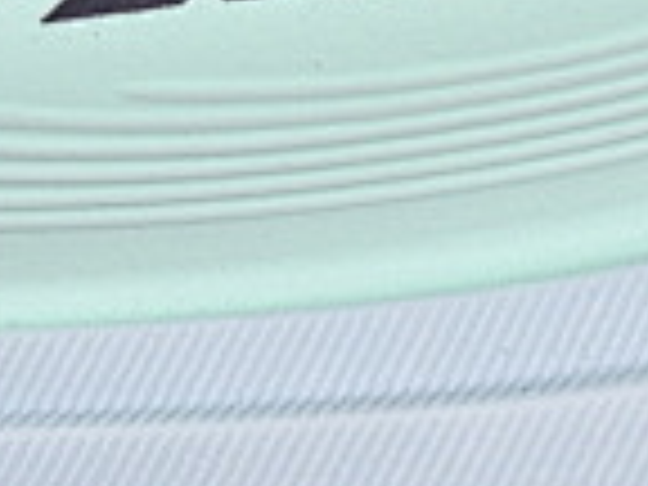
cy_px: -958
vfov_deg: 2.7
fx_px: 10146
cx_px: -878
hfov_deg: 3.6
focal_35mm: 542
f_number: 7.1
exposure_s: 1/80
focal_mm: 50
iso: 160
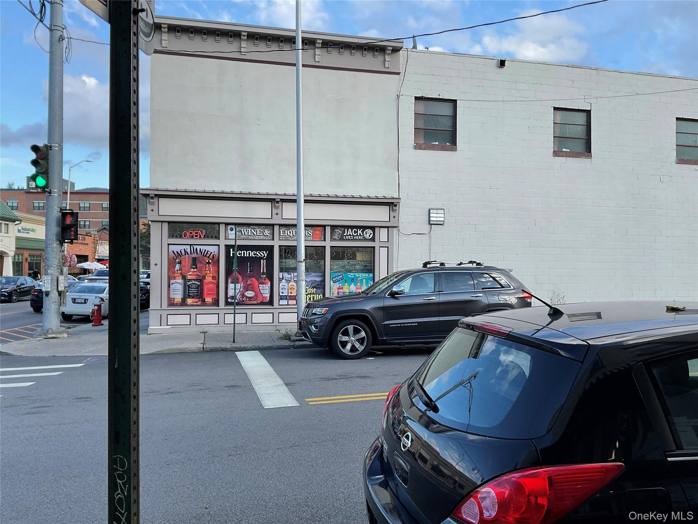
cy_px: 262
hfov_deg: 61.7
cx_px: 349
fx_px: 585
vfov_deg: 48.2
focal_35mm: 29
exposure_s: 1/534
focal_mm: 3
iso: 16
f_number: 1.8
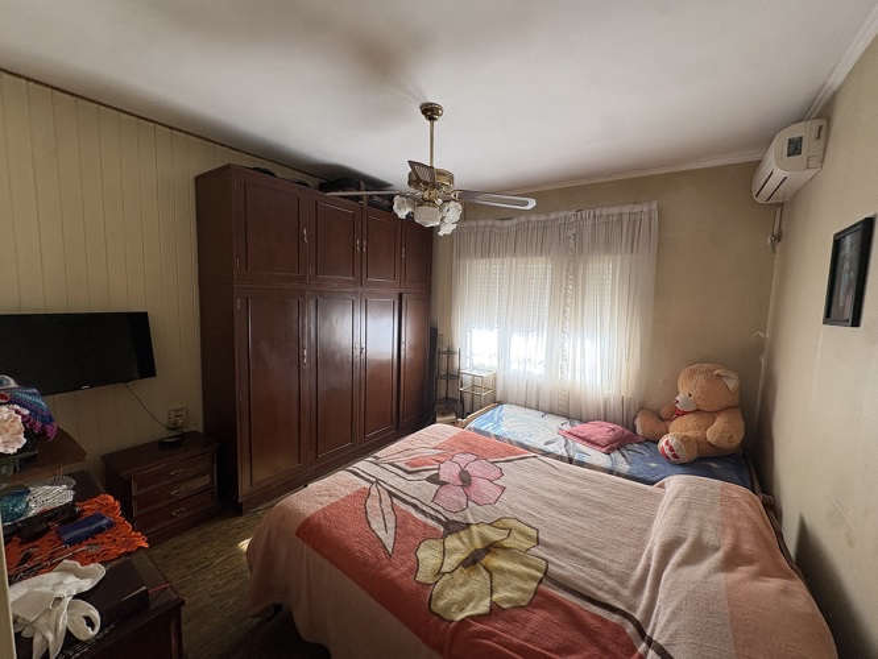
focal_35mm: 14
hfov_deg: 102.0
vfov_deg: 85.7
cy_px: 330
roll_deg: -0.8
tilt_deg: -5.5
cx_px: 439
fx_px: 355
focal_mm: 2.22
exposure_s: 1/99
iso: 100
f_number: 2.2
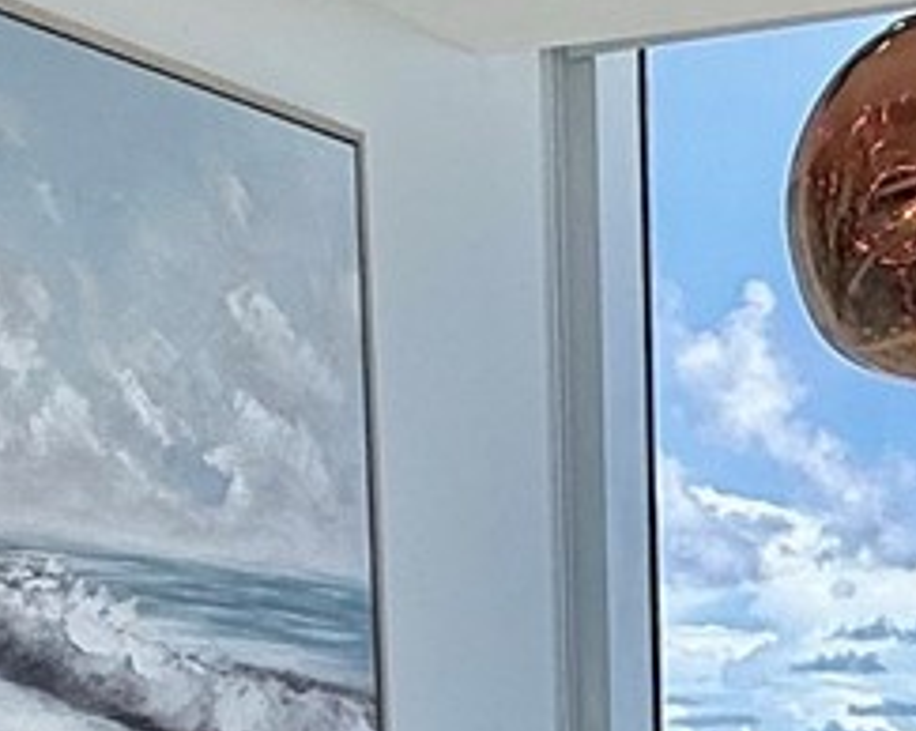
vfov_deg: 16.0
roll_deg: -0.4
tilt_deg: -4.1
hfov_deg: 19.4
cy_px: 1002
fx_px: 2438
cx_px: 1244
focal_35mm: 90
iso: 50
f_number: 2.2
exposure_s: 1/664
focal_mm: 2.22
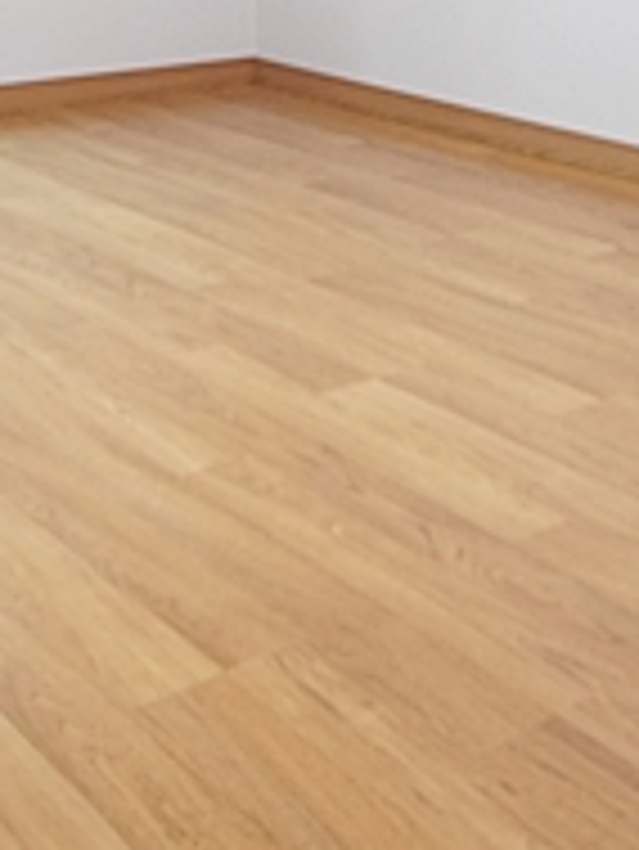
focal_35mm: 61
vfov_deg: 26.7
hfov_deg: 23.9
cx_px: 428
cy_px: -256
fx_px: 1500
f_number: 4
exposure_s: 1/40
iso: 800
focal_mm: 10
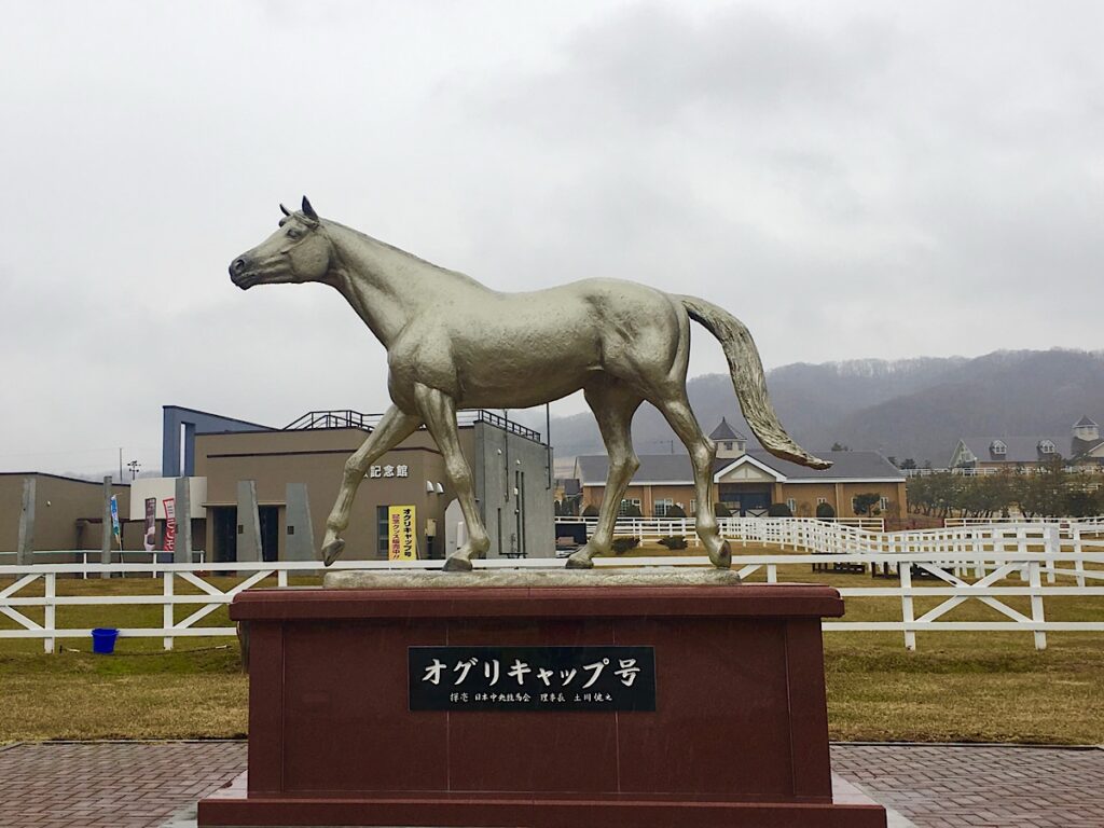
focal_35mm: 34
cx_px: 552
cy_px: 414
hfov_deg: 54.0
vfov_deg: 41.8
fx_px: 1084
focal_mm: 4.15
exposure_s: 1/279
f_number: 2.2
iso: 25
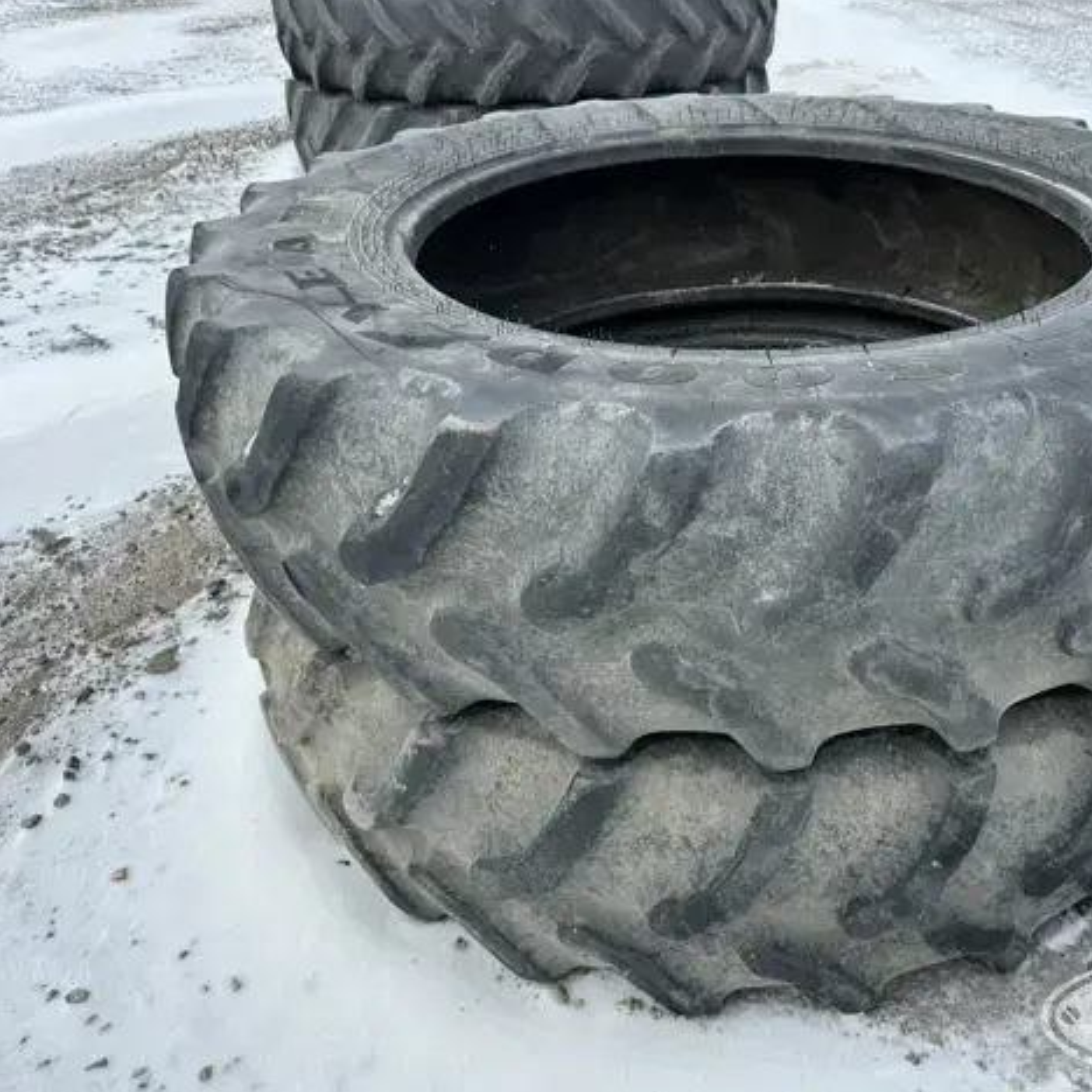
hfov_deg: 54.7
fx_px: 1035
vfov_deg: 55.6
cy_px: 551
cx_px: 707
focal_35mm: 29
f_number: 1.78
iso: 80
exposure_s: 1/1311
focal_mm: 6.86
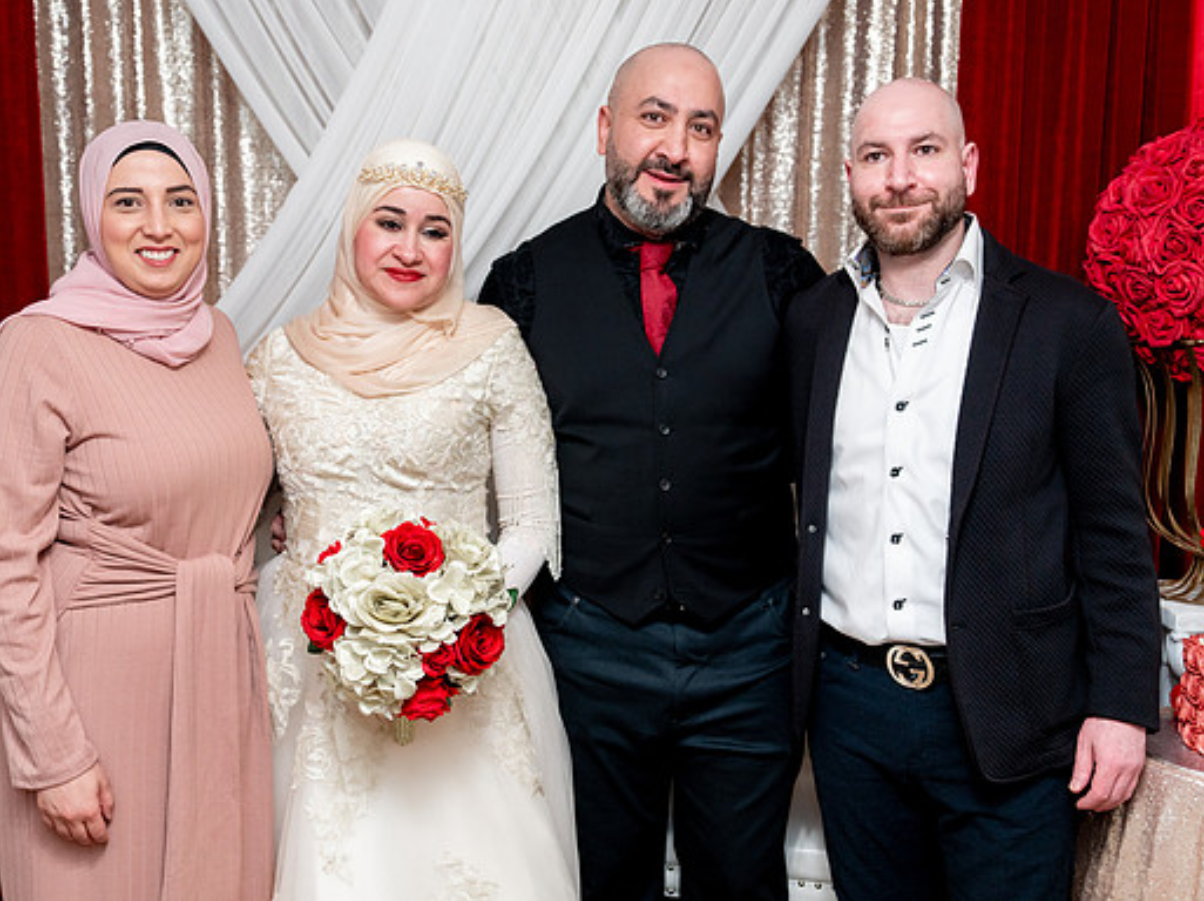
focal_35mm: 37
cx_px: 549
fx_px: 1286
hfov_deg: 50.1
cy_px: 449
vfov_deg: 38.6
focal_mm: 34
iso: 1250
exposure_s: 1/160
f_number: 2.8
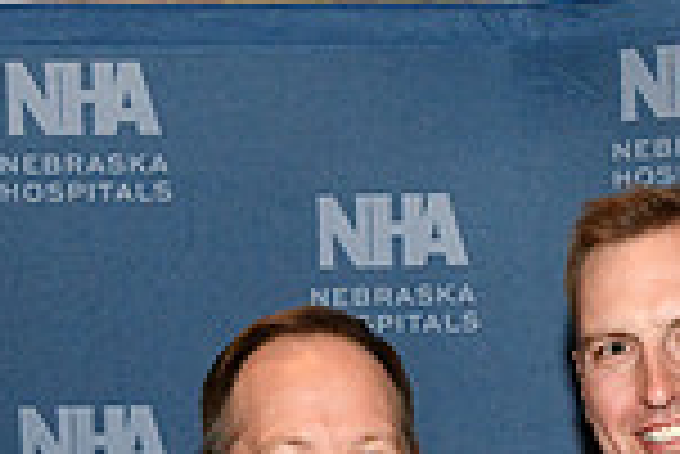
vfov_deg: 7.2
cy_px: 861
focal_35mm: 184
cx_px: 464
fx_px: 3479
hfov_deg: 11.2
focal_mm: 48
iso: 6400
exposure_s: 1/60
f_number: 11
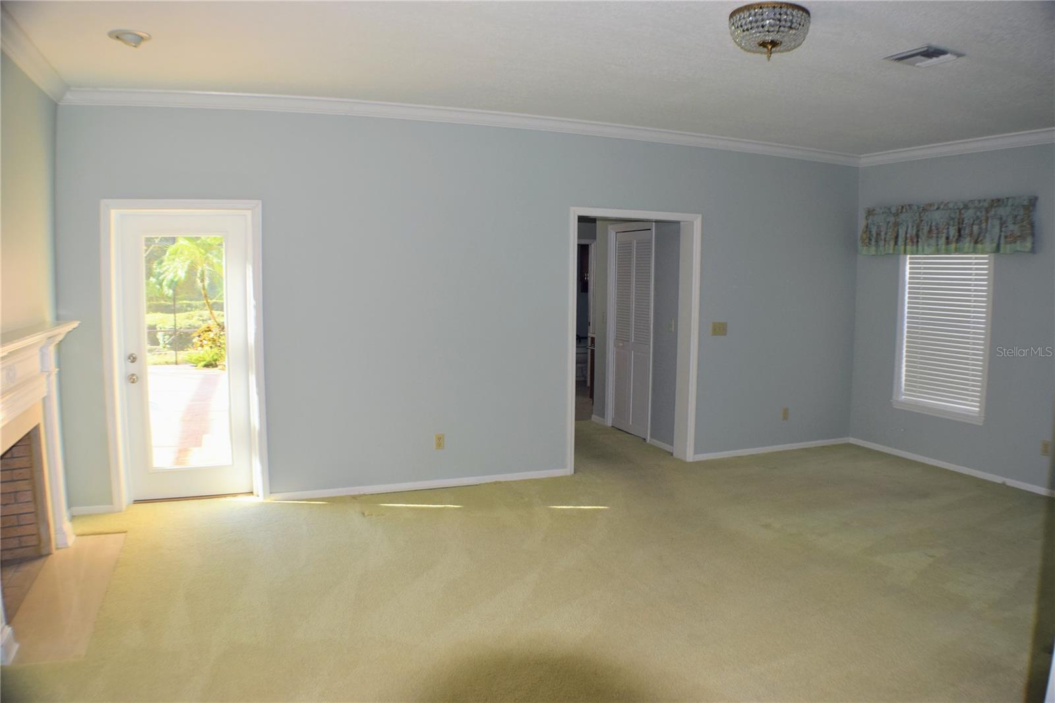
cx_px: 528
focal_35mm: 33
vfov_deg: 40.0
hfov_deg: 57.2
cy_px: 352
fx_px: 967
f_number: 5.6
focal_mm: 22
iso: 450
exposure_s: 1/125
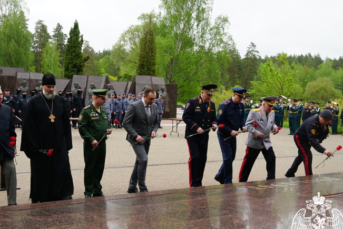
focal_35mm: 47
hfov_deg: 42.2
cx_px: 158
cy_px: 124
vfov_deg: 28.9
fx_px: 444
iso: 100
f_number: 5
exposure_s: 1/100
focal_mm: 27
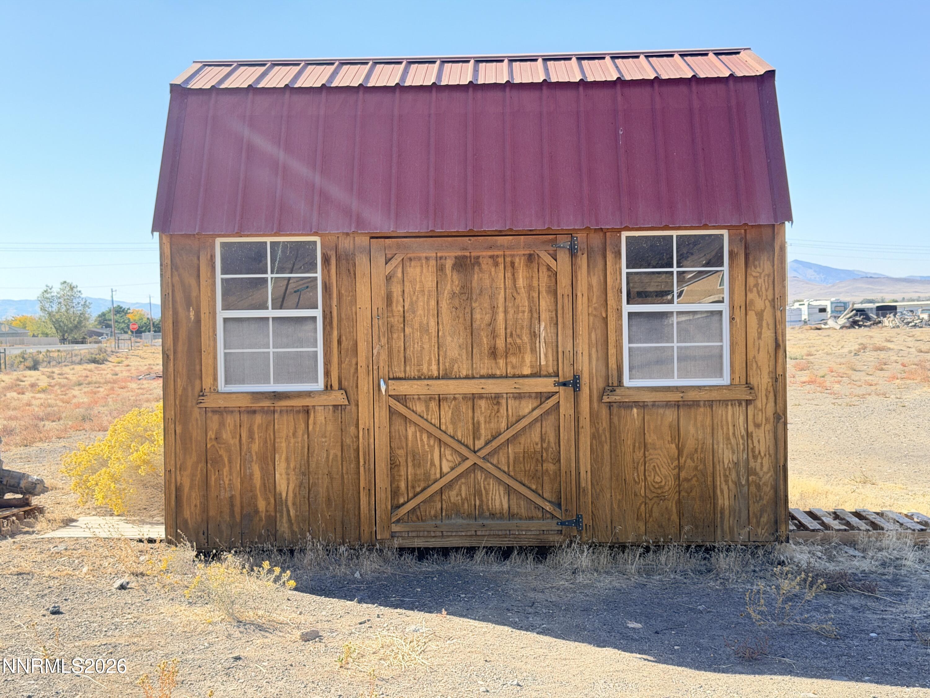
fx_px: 1290
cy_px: 349
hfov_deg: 39.7
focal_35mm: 48
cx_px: 465
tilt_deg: -1.3
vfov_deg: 30.3
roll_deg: +2.3
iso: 100
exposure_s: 1/1185
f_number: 1.78
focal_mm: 6.76
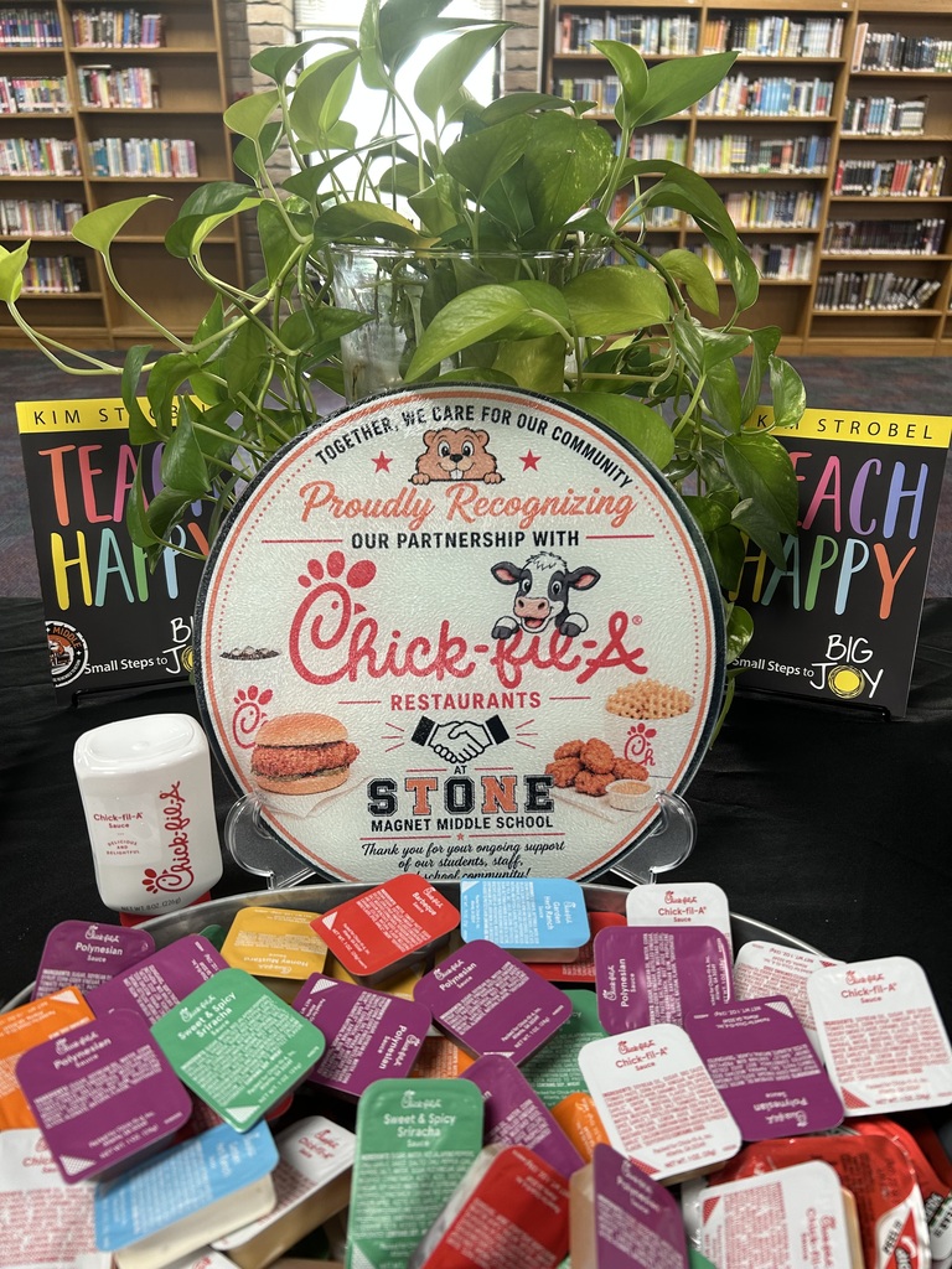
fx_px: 953
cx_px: 476
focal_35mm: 26
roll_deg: -0.8
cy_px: 634
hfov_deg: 53.1
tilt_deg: -25.6
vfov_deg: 67.3
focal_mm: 5.7
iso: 80
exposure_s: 1/60
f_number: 1.5
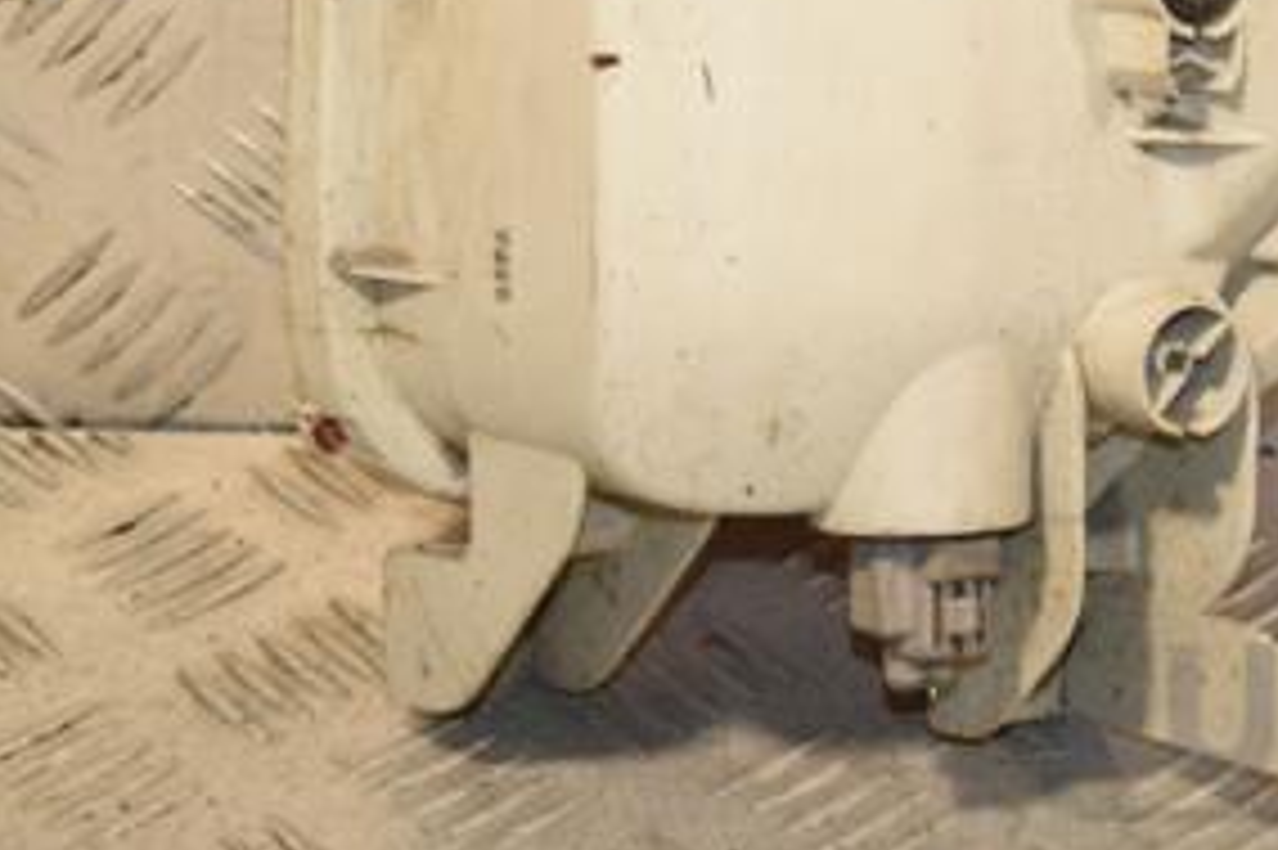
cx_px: 981
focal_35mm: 165
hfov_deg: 12.4
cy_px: 112
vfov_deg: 8.3
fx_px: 5854
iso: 800
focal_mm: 52
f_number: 6.3
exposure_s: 1/200
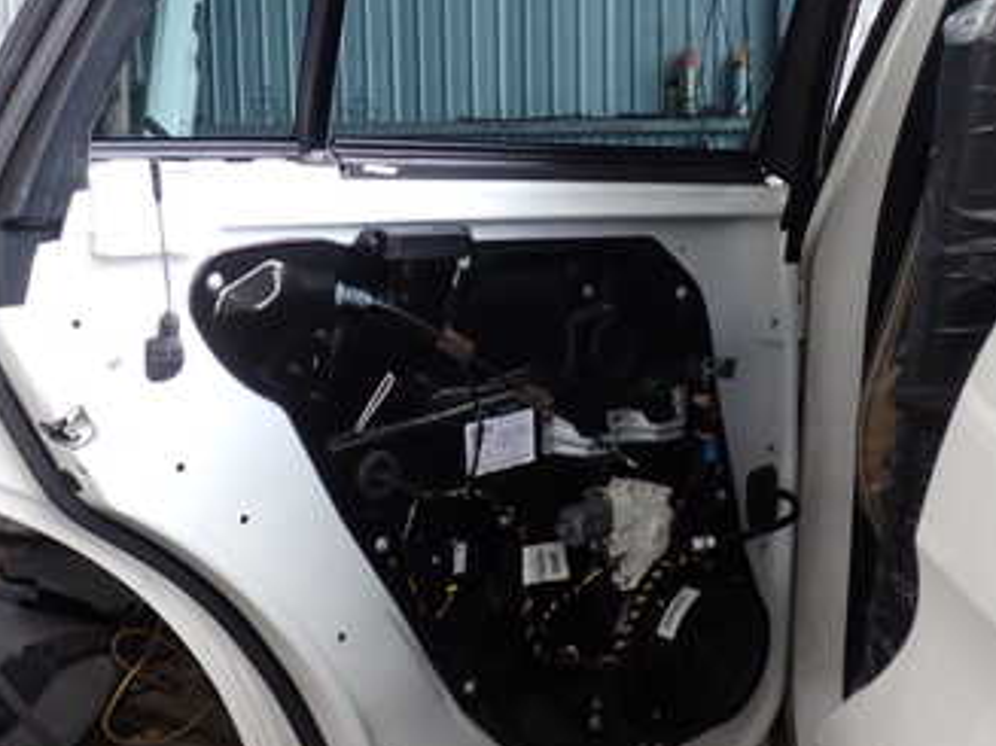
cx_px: 445
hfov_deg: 34.9
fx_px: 1582
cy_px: 283
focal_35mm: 55
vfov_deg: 26.5
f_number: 2.3
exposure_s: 1/60
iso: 200
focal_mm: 5.4
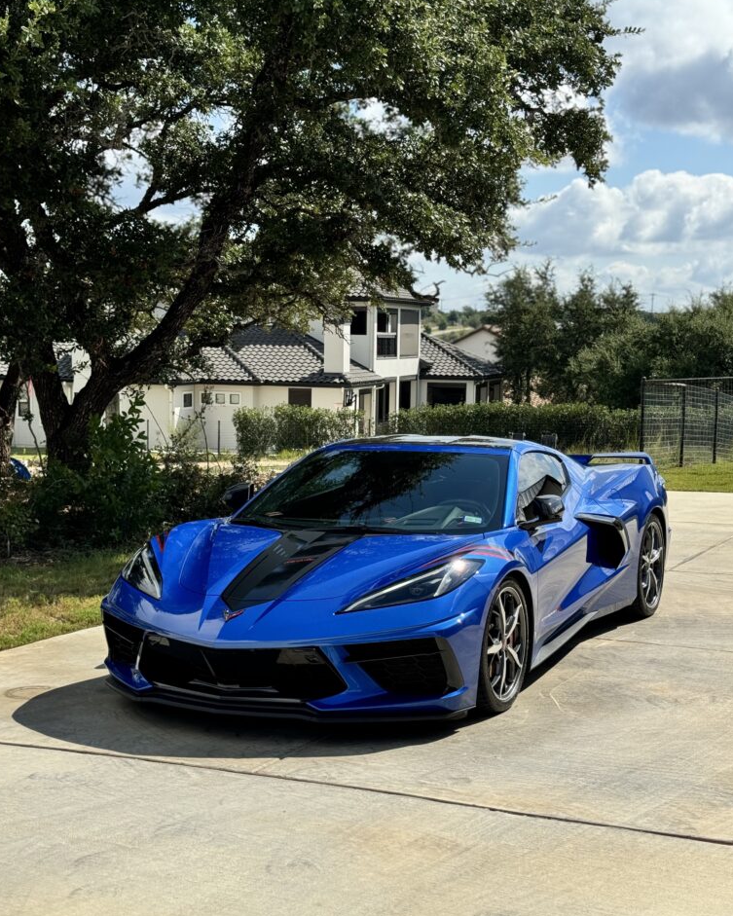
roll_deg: -0.4
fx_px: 1383
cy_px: 469
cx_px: 365
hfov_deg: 29.7
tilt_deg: -6.4
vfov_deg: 36.7
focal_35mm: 51
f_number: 1.78
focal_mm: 6.76
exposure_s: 1/4608
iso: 64
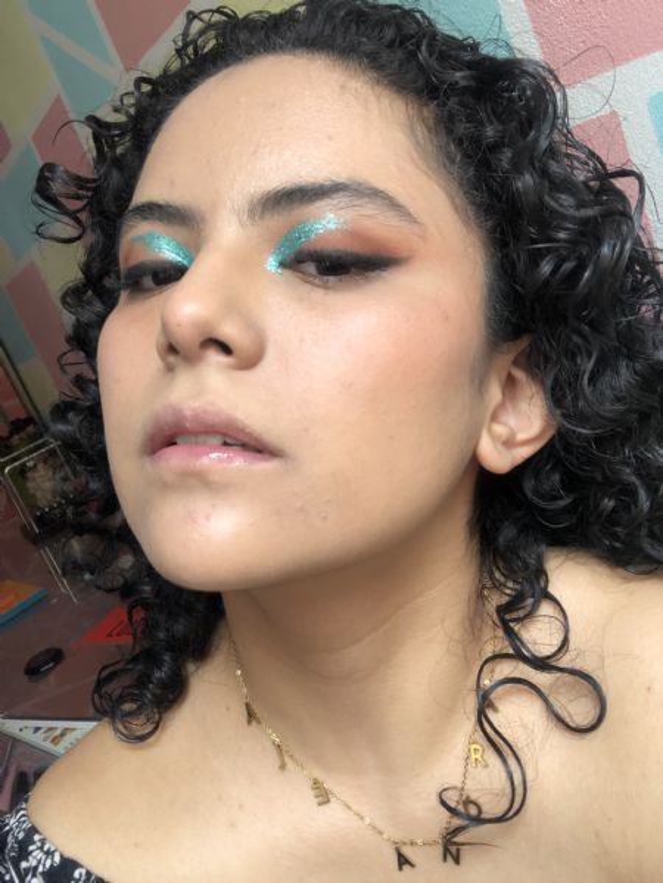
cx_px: 332
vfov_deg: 56.8
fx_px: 816
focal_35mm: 32
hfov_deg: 44.2
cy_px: 442
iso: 50
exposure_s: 1/120
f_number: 2.2
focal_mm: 2.87
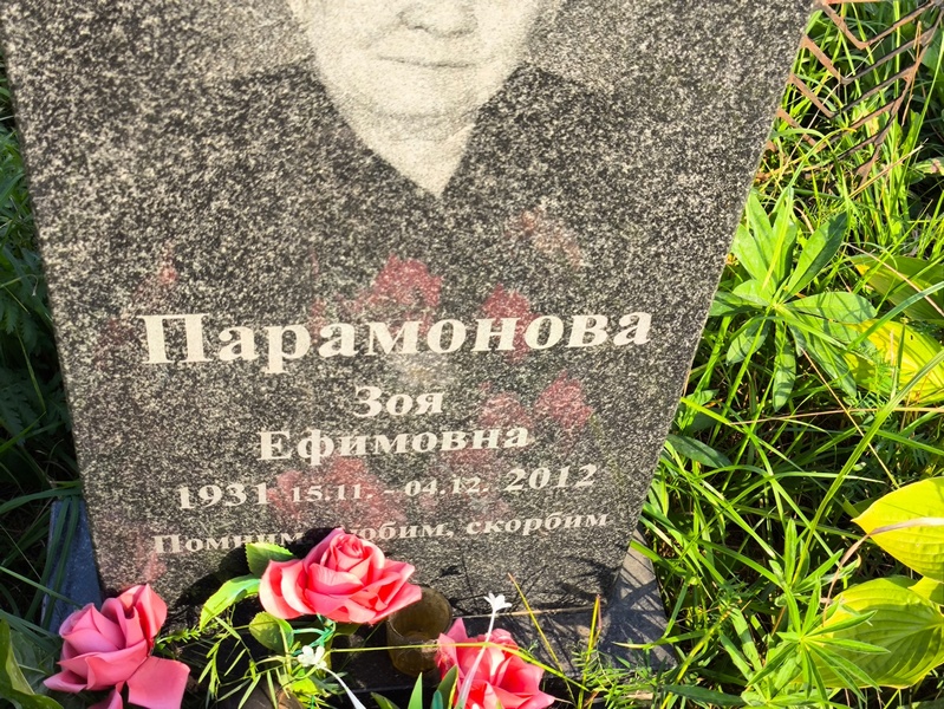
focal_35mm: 50
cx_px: 472
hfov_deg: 38.2
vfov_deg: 29.1
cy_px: 354
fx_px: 1364
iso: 50
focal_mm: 4.71
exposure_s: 1/303
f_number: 1.7
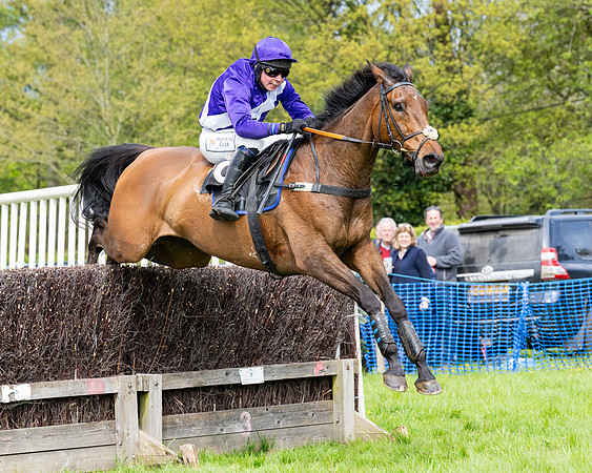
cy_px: 244
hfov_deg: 12.1
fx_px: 2799
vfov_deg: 9.7
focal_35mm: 160
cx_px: 348
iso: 640
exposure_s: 1/2500
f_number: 4
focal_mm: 89
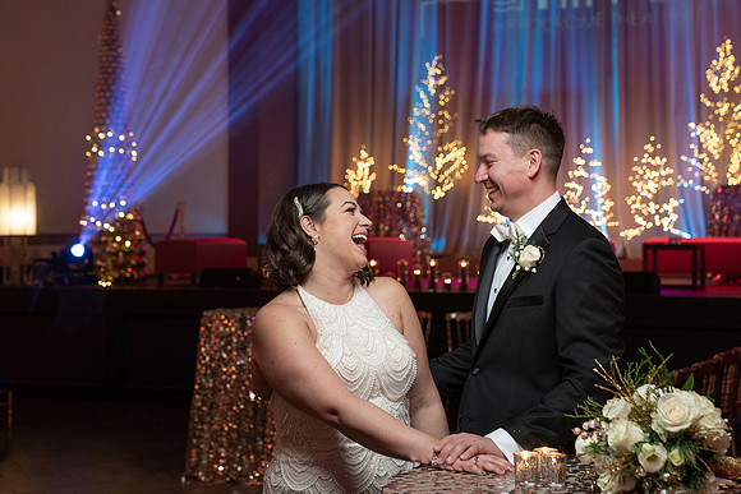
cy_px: 198
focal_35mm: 66
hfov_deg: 30.5
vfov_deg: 20.6
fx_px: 1357
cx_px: 395
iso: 2000
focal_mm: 54
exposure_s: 1/100
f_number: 4
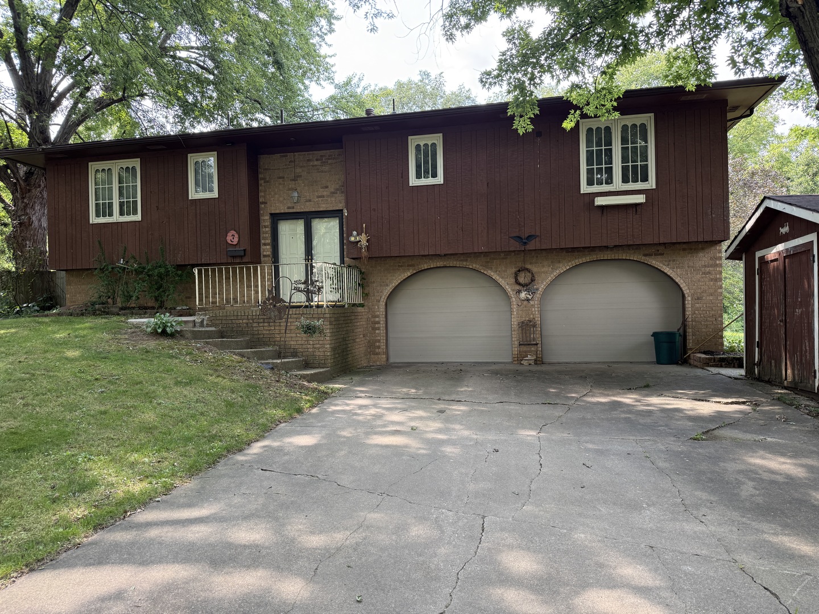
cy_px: 307
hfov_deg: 71.6
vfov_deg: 56.8
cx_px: 410
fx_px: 568
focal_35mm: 24
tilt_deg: +0.5
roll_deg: +0.3
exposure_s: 1/265
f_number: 1.78
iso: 100
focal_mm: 6.76
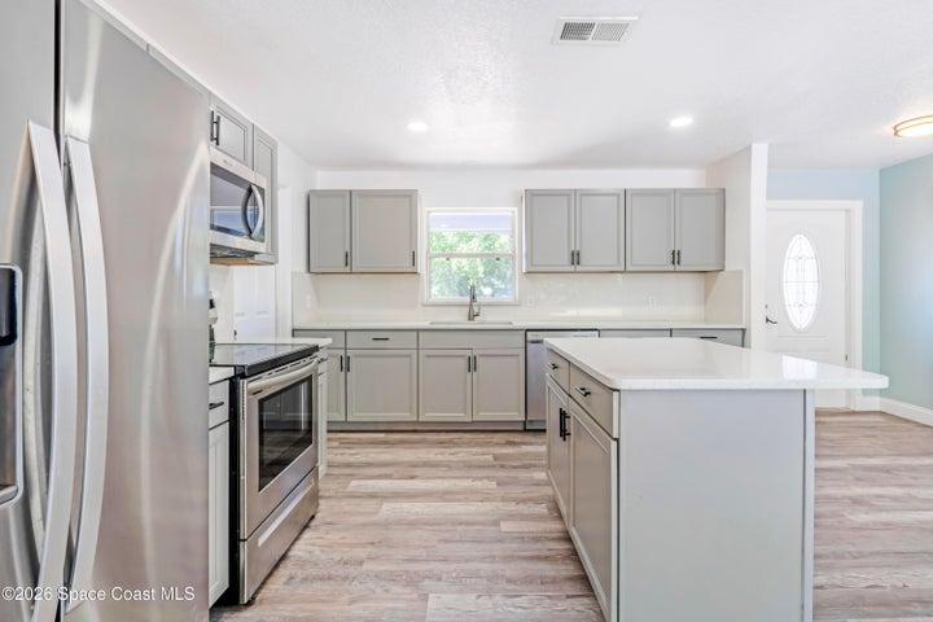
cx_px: 466
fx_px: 428
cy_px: 311
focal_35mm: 16
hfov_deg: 95.0
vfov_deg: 72.1
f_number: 9
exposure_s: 1/200
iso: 200
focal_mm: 11
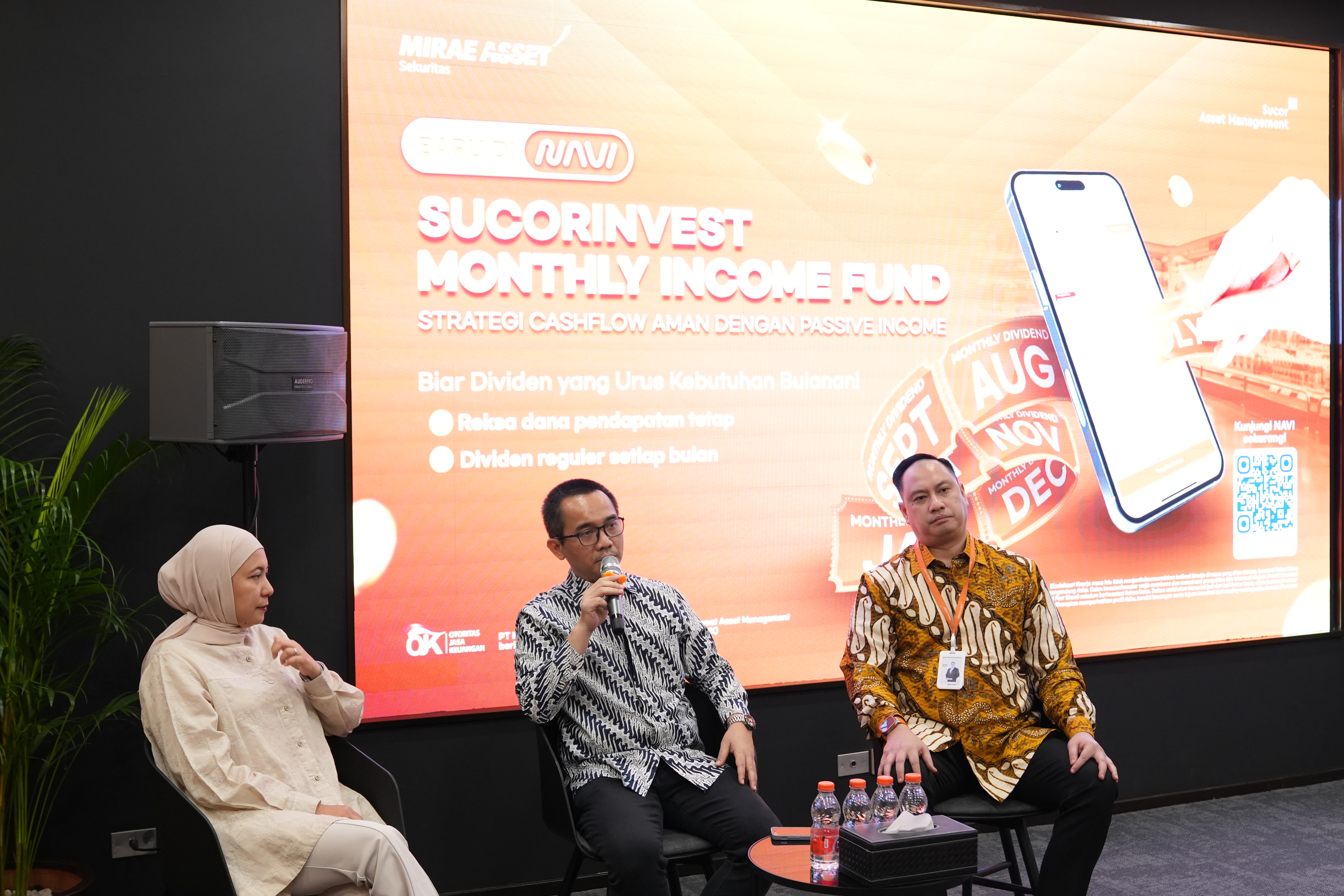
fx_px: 1568
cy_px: 448
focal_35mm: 42
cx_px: 672
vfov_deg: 31.9
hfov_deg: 46.4
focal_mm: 28
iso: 1250
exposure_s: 1/200
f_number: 3.2
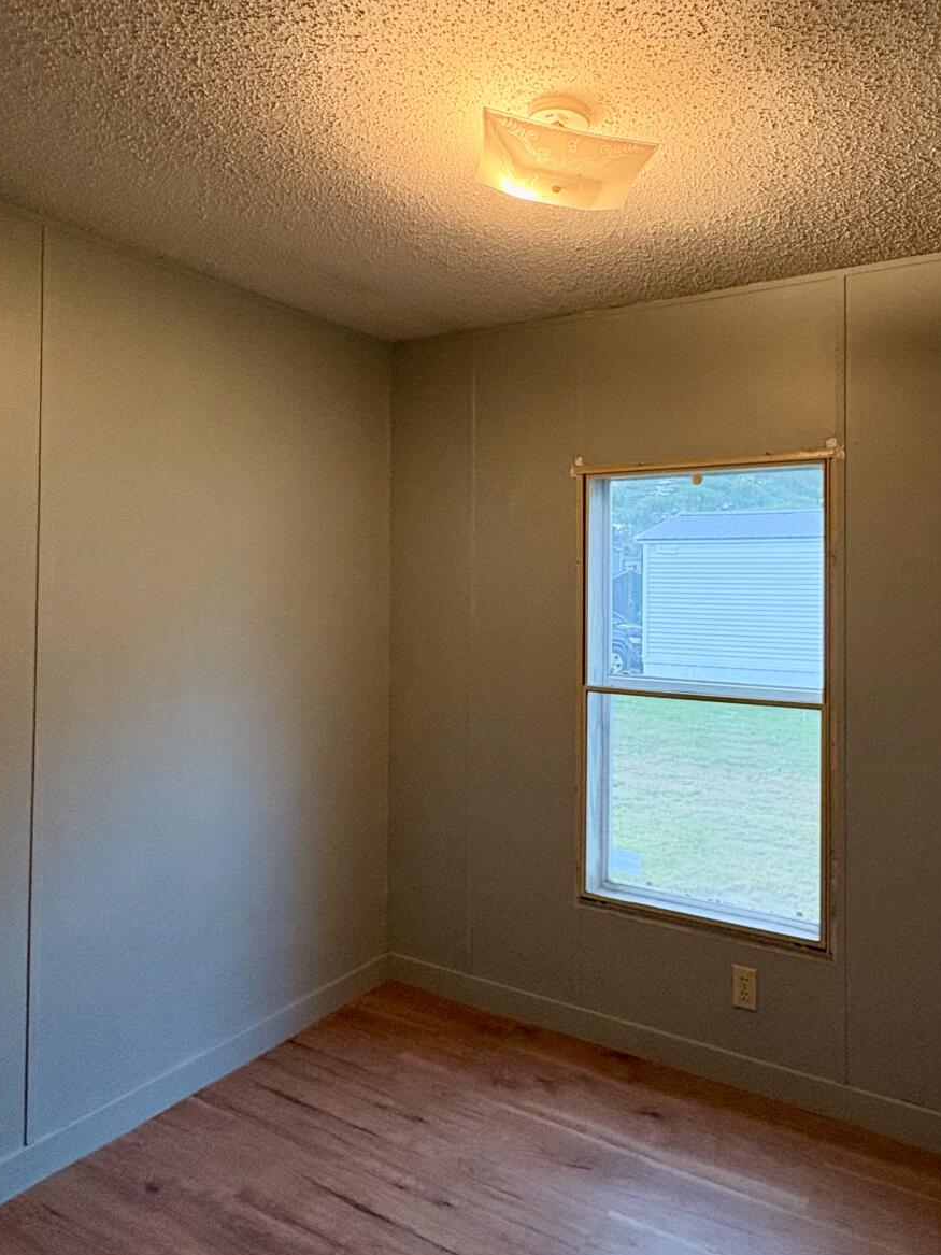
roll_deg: -0.8
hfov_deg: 56.3
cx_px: 574
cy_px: 574
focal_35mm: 24
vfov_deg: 71.5
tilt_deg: +0.7
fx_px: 870
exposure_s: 1/120
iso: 400
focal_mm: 2.22
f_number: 2.2
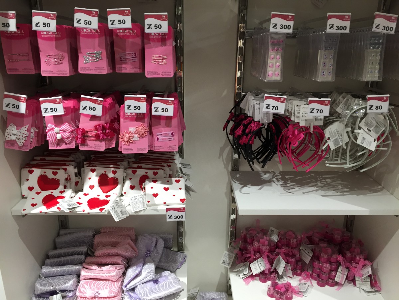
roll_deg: +0.2
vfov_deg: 48.2
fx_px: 334
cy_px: 150
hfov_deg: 61.7
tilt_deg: -18.8
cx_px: 200
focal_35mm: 29
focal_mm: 4.15
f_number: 2.2
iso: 80
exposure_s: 1/30
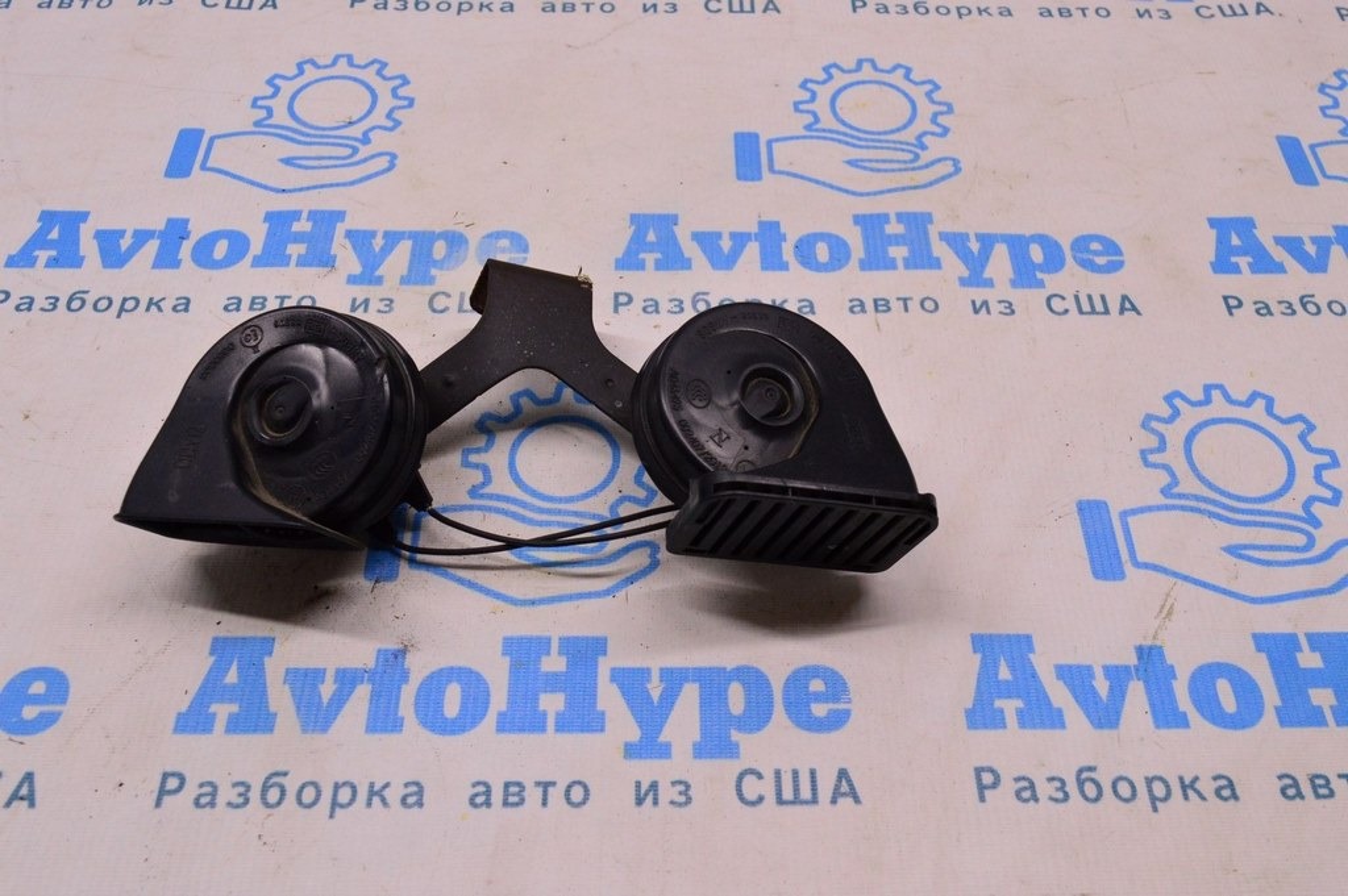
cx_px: 674
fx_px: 1347
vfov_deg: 36.8
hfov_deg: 53.2
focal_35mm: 36
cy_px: 448
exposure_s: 1/125
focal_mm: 24
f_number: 8
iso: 1600
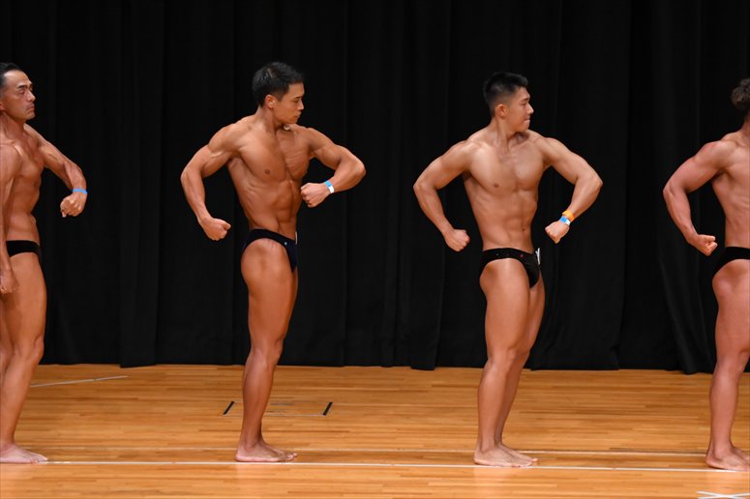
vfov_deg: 5.4
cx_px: 375
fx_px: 5310
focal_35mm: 255
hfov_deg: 8.1
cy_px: 250
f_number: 5.6
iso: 3200
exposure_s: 1/400
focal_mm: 170
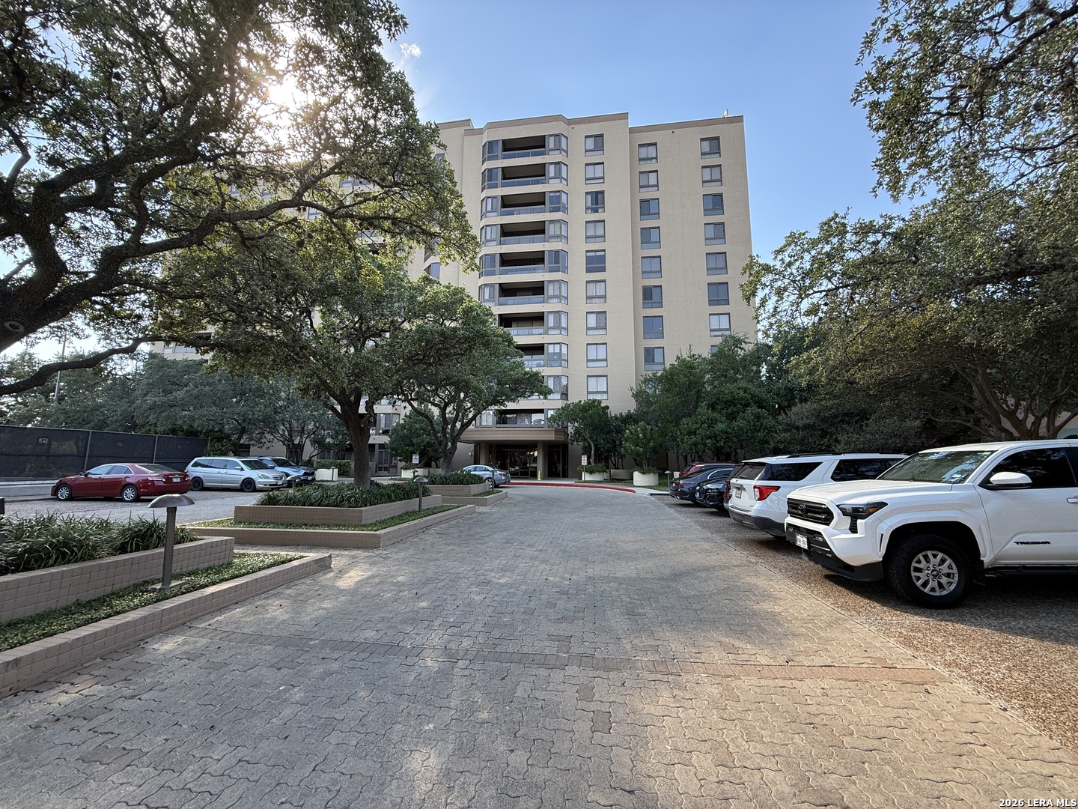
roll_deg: -0.5
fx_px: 436
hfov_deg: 102.1
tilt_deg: +7.8
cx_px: 539
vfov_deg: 85.7
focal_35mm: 14
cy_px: 404
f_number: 2.2
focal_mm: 2.22
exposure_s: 1/168
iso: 64
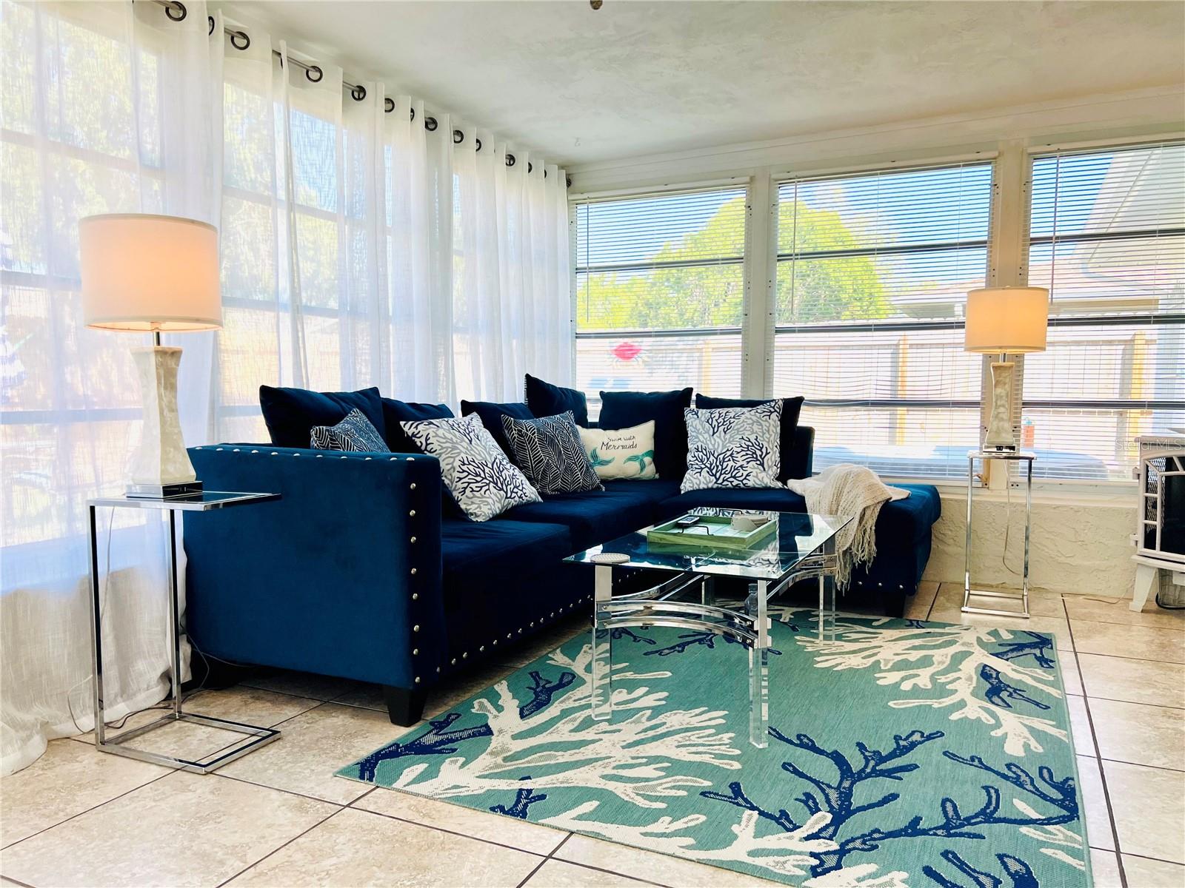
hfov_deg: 67.3
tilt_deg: -5.5
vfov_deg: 53.1
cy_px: 444
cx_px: 592
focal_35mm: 26
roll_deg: -0.2
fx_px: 890
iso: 50
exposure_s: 1/353
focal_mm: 5.7
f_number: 1.5
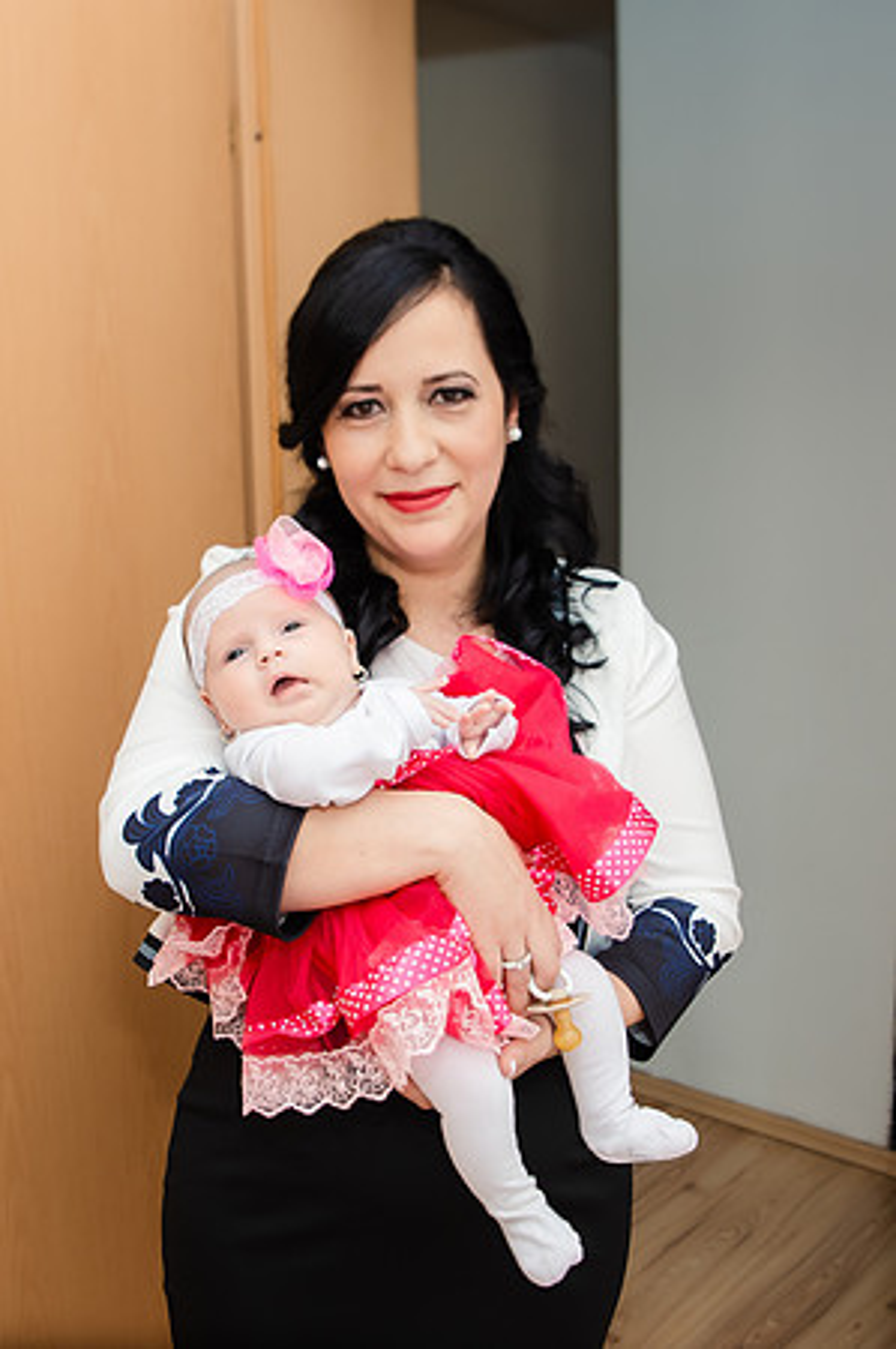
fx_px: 1382
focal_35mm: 37
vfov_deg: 52.0
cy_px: 671
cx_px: 350
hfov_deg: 35.8
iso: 500
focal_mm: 24
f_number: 3.5
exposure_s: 1/250
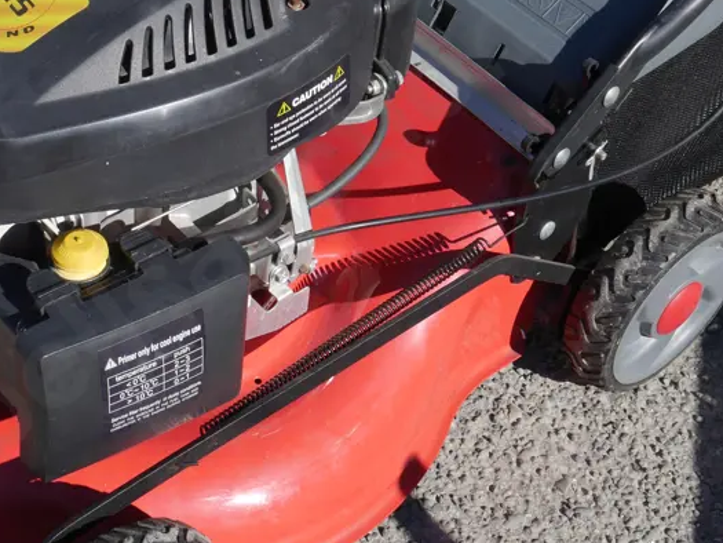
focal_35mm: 78
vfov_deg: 18.9
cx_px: 274
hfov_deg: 25.0
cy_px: 209
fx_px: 1630
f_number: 9
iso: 200
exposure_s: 1/320
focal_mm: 20
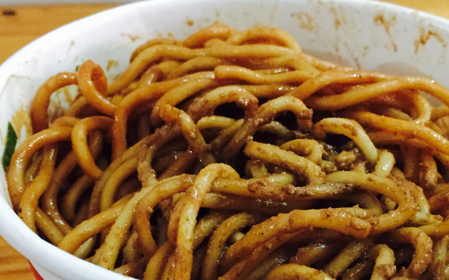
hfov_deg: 36.0
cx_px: 288
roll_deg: -2.9
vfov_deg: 22.8
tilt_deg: -37.3
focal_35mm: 56
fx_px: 685
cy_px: 232
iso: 400
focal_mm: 4.15
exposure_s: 1/17
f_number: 2.2
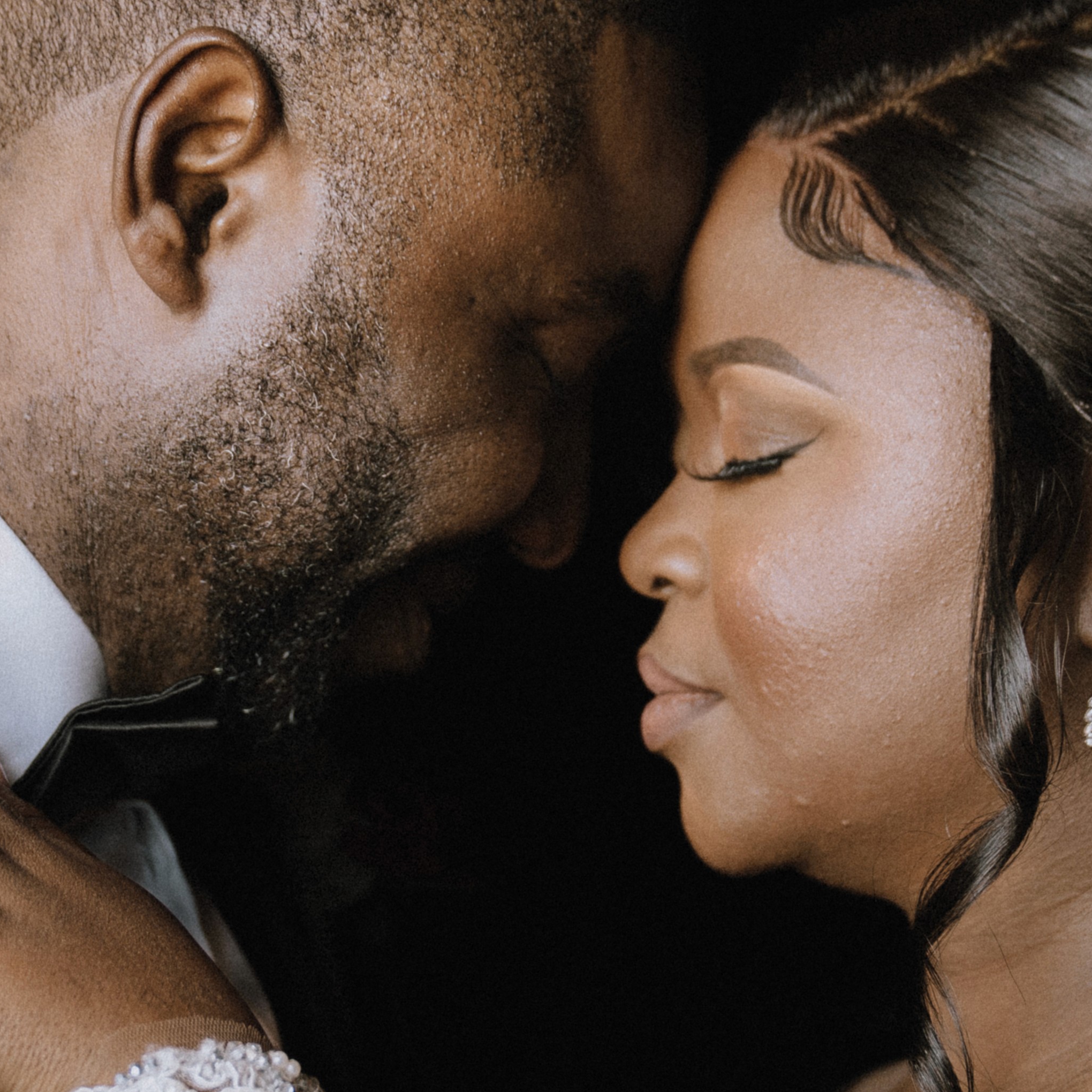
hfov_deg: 18.3
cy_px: 557
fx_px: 3391
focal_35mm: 95
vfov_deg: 18.3
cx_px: 431
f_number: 2.8
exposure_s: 1/160
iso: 800
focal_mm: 38
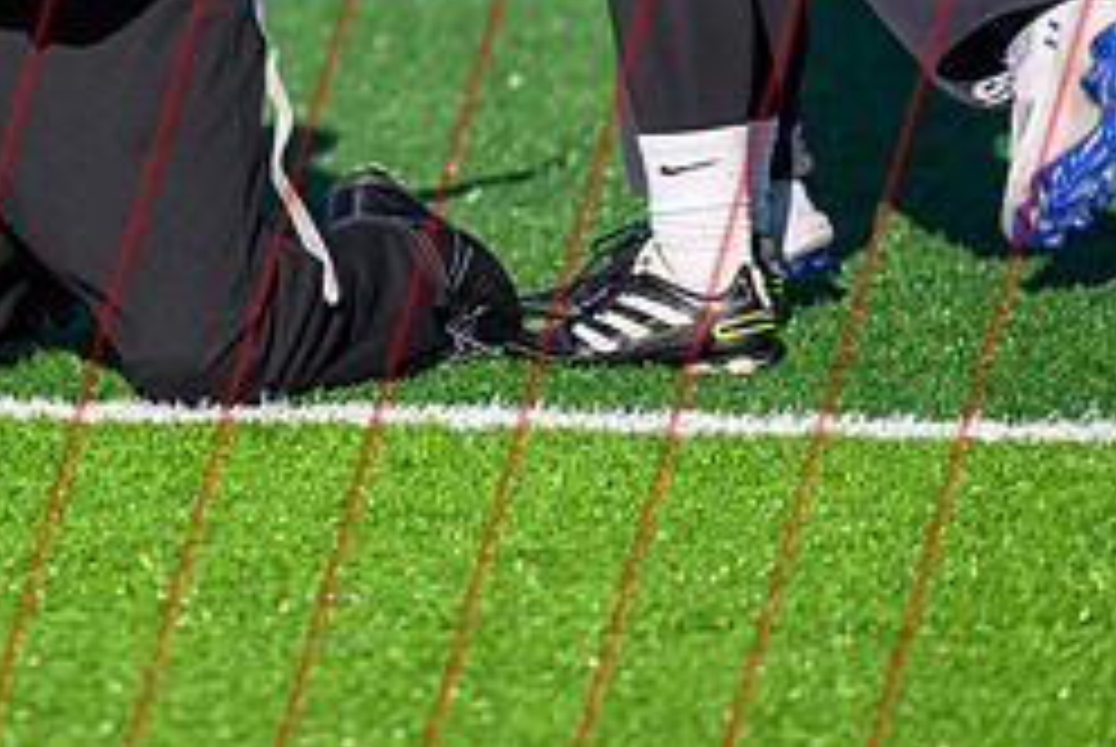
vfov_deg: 2.9
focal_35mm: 467
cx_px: -14
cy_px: -119
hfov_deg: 4.4
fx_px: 14494
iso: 64
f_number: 2.8
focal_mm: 200
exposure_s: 1/800
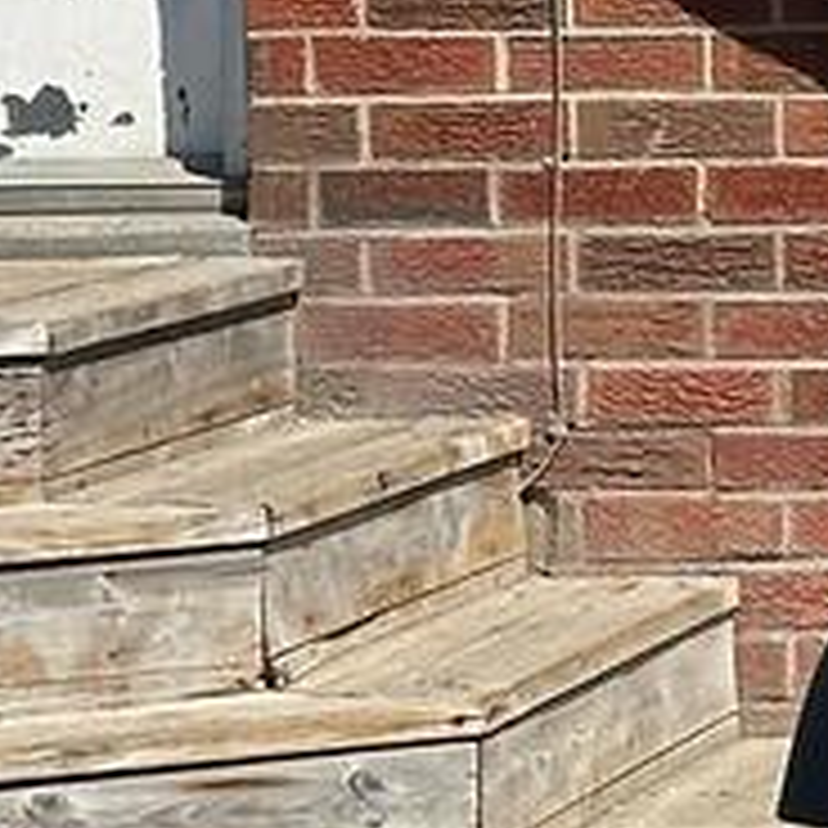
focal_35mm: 295
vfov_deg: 5.9
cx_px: 2624
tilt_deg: -3.9
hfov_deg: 5.5
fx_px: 7983
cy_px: 184
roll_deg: +1.2
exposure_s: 1/8197
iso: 64
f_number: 1.78
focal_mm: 6.86
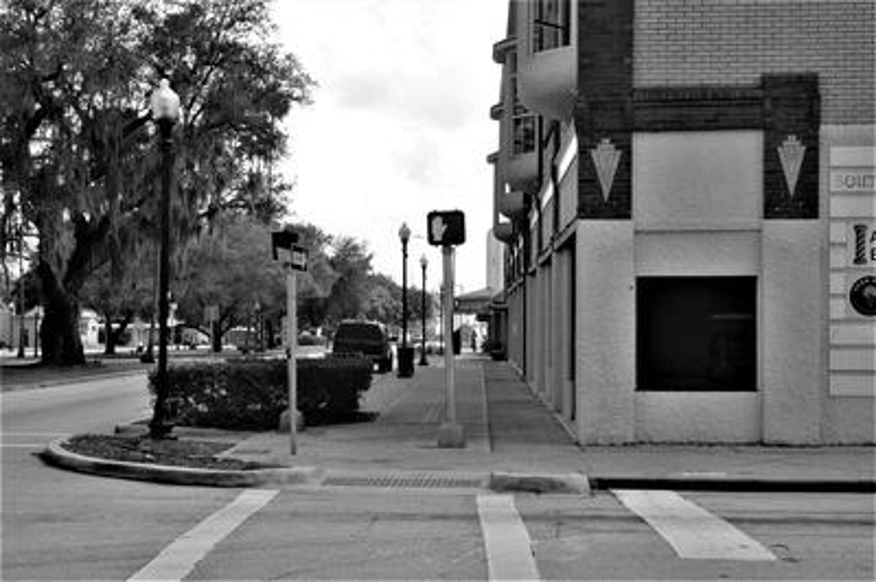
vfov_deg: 20.6
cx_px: 438
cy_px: 291
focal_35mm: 66
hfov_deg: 30.5
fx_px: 1605
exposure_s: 1/400
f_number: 10
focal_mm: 44
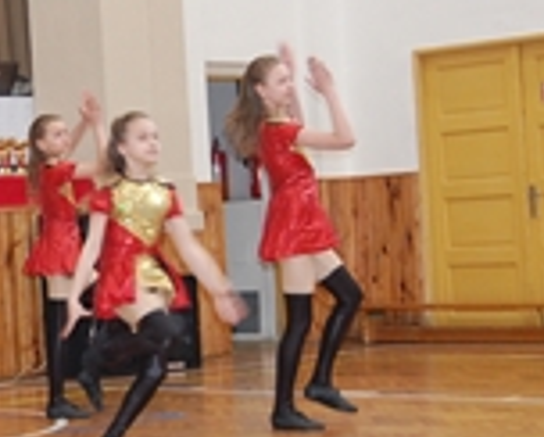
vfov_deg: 12.9
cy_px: 261
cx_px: 11
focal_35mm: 120
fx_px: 1935
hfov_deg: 15.7
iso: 800
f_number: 4.2
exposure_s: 1/60
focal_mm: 26
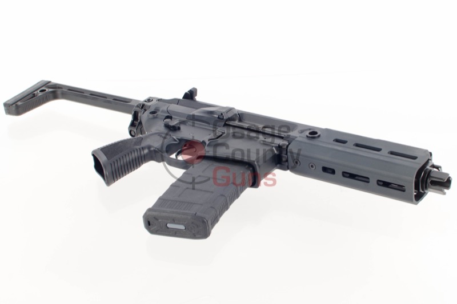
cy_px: 152
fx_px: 666
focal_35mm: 52
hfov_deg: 37.9
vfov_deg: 25.7
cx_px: 228
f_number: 7.1
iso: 200
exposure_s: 1/200
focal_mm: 35
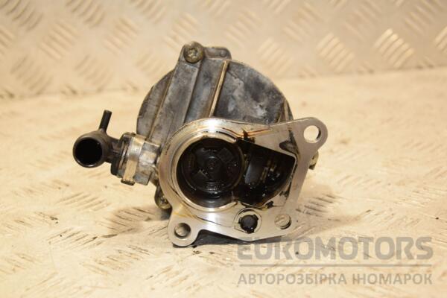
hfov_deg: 31.9
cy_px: 149
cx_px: 224
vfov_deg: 21.6
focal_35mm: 63
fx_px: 782
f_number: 5
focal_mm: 42
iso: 800
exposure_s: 1/200
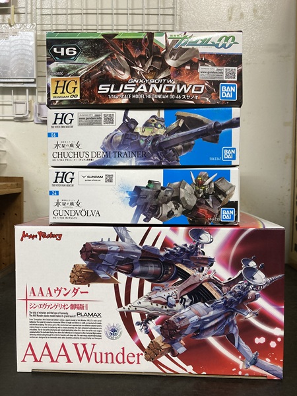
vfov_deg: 63.4
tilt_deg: -2.0
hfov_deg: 49.7
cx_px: 148
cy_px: 198
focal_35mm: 28
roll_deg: -0.3
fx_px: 320
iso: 125
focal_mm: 3.99
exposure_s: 1/60
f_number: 1.8
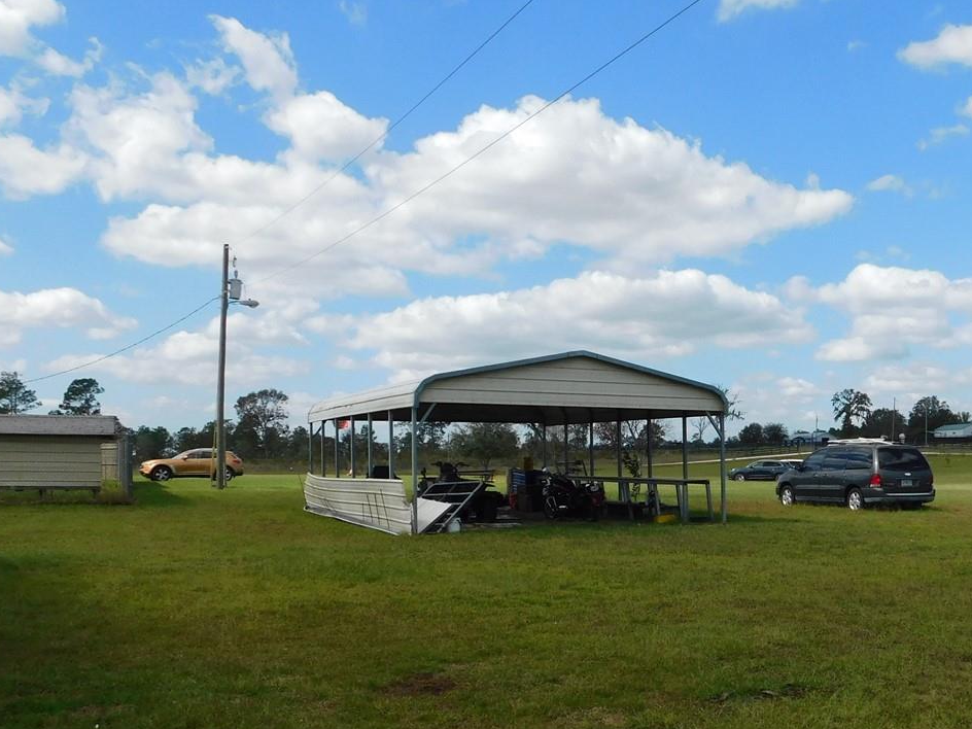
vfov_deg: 36.5
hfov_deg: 46.8
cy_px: 467
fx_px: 1095
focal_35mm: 39
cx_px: 682
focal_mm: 4
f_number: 6
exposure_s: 1/500
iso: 125
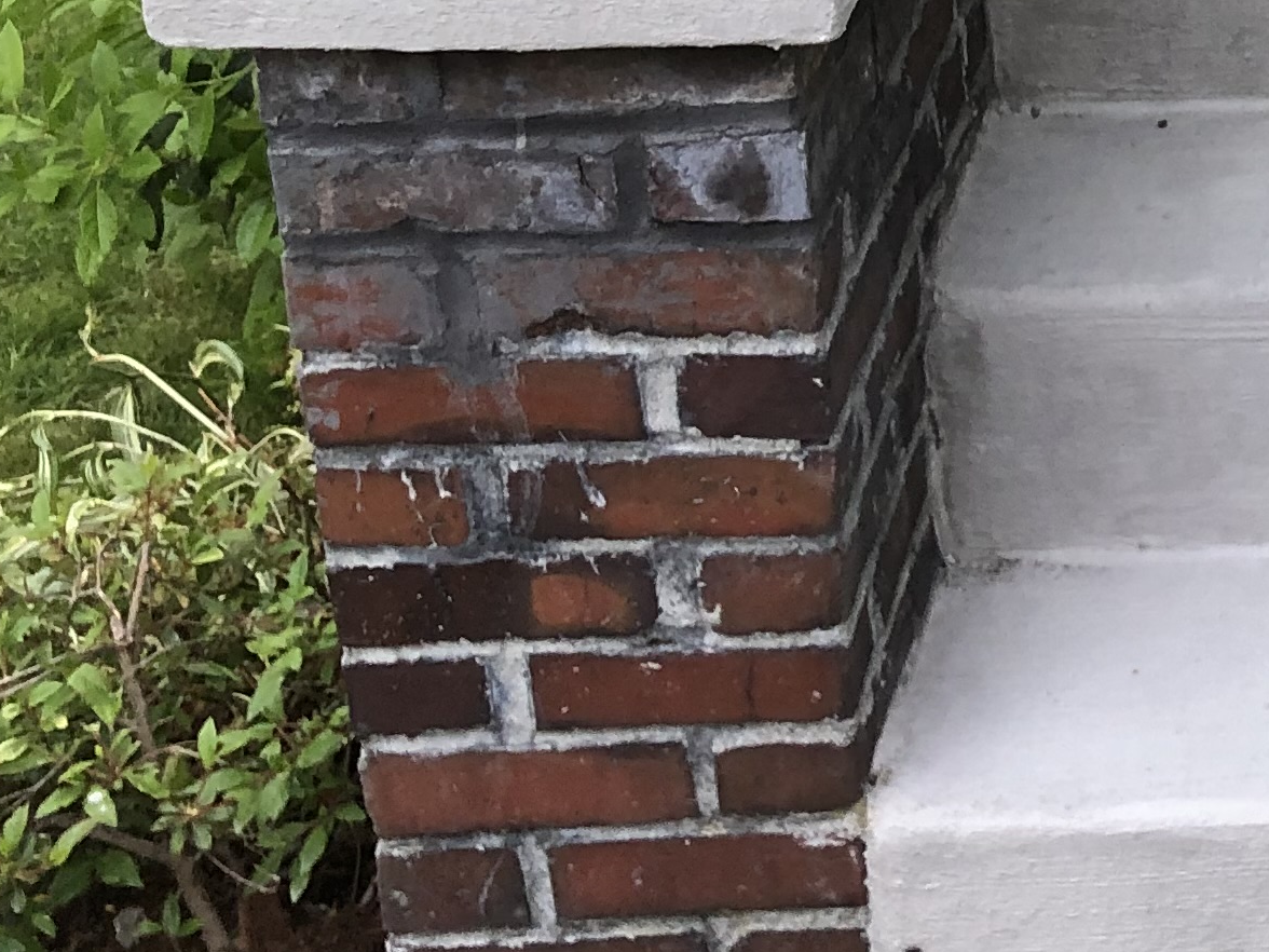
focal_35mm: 96
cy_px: -253
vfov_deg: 14.8
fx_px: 3519
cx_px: 1729
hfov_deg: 18.7
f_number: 1.8
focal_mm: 3.99
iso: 25
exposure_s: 1/40
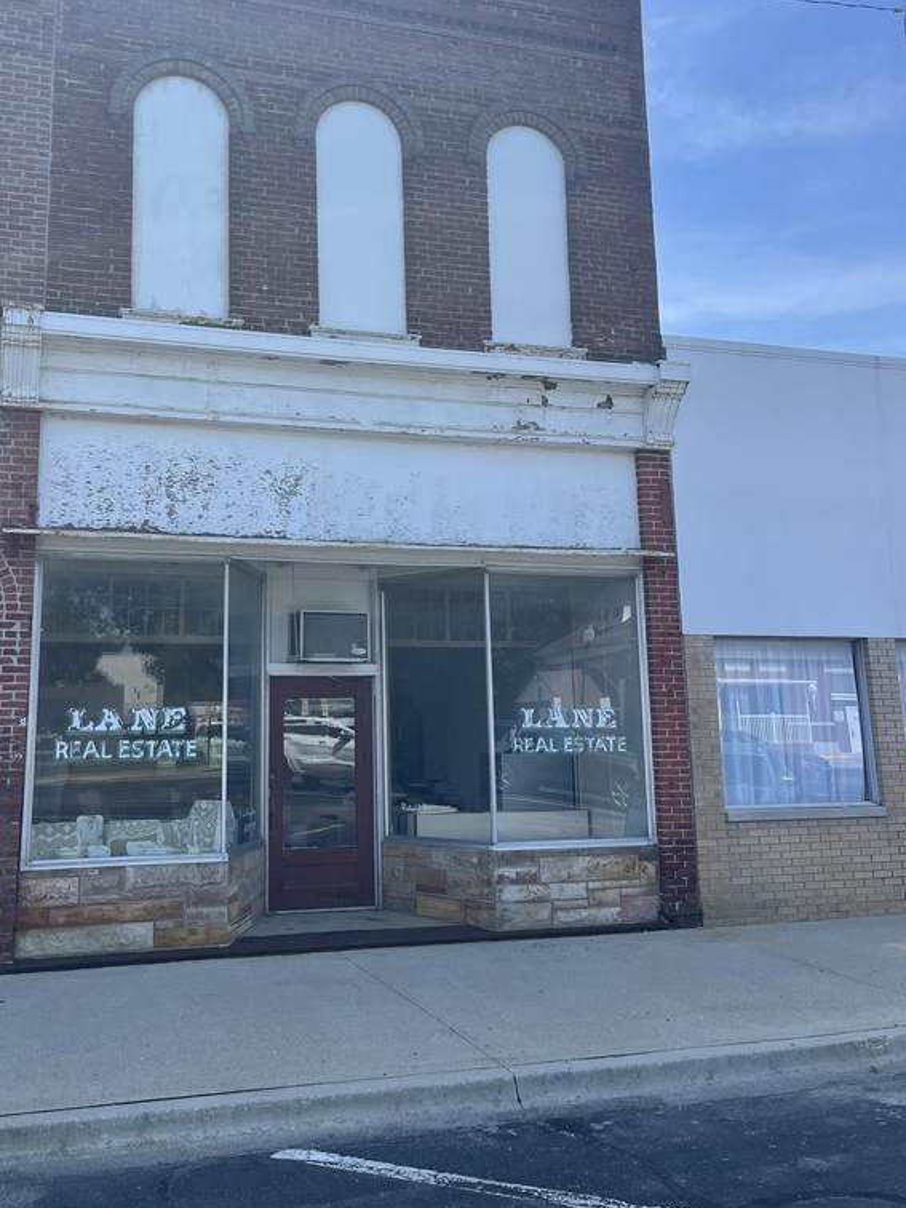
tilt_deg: +11.3
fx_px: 1152
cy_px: 484
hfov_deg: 42.7
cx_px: 345
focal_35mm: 33
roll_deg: +1.1
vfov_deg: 55.0
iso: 50
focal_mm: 5.1
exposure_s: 1/2062
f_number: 1.6
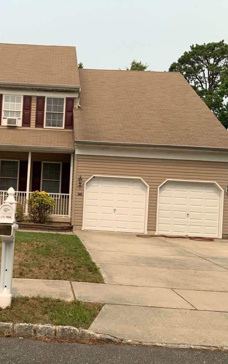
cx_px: 40
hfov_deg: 29.7
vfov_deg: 47.2
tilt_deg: +0.6
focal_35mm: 42
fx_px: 417
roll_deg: -2.8
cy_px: 186
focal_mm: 3
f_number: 1.8
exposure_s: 1/1730
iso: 16
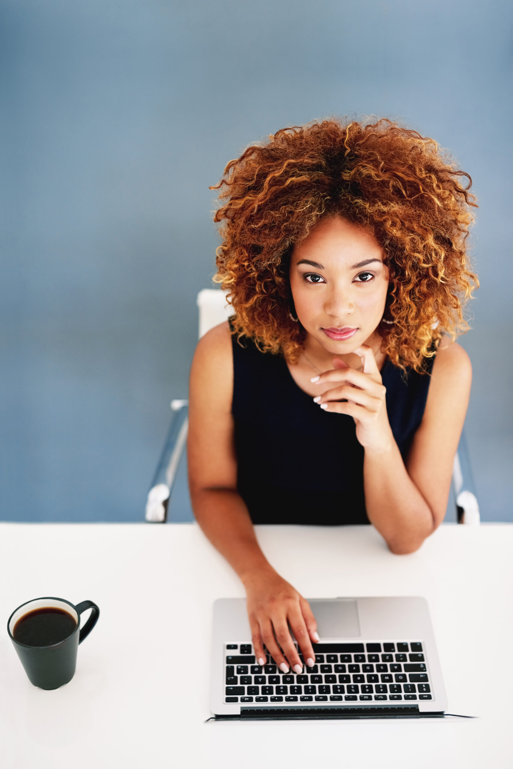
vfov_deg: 39.6
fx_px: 1068
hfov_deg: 27.0
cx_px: 256
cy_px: 384
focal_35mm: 50
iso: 200
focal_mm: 50
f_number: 1.8
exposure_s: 1/400
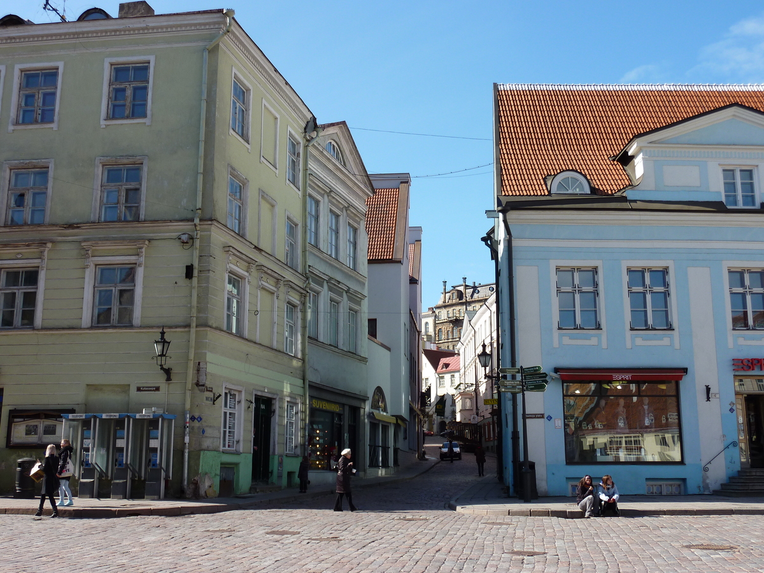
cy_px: 286
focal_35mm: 40
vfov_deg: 36.0
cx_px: 382
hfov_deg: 46.8
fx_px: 883
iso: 80
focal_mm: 6.5
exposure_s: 1/500
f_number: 4
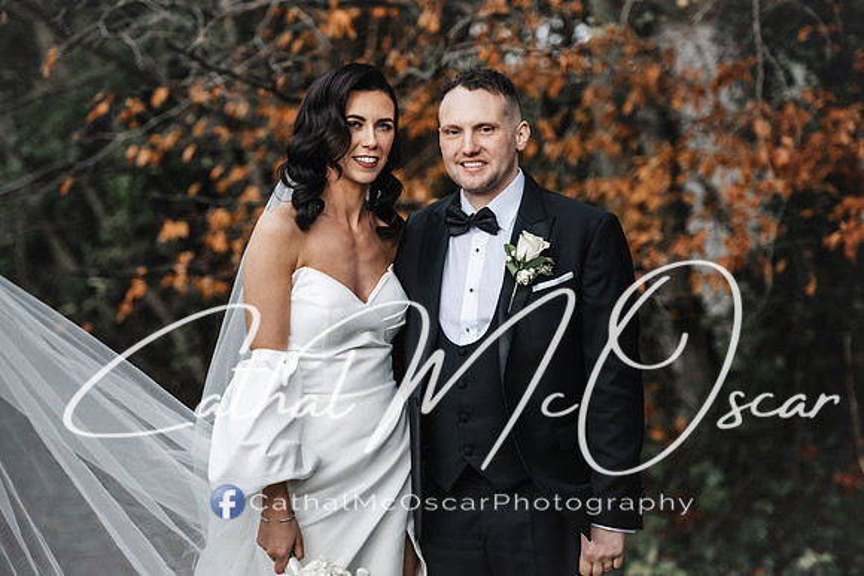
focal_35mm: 110
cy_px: 288
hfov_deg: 18.6
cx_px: 432
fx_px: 2640
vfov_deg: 12.5
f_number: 2.8
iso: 250
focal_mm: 110
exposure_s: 1/200
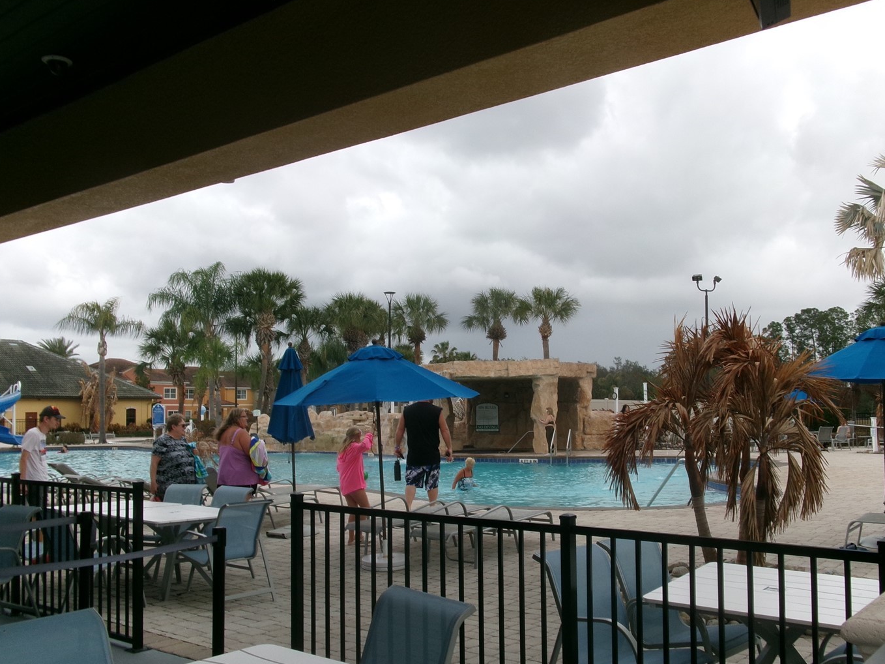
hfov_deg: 55.3
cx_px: 459
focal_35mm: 33
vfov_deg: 42.9
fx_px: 844
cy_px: 372
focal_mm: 5.1
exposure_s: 1/85
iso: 100
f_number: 10.8
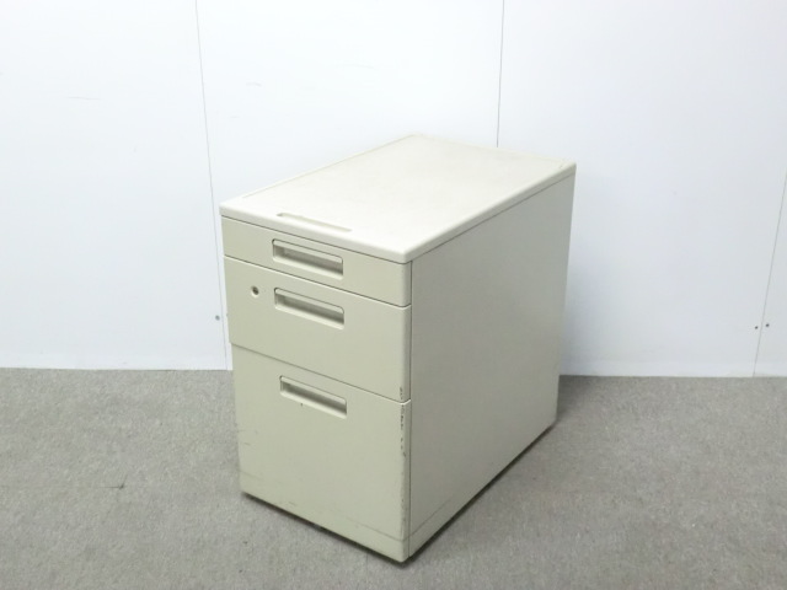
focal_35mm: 45
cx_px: 394
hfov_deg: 42.1
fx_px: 1023
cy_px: 295
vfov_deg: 32.2
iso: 800
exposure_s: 1/30
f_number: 4.3
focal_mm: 8.2
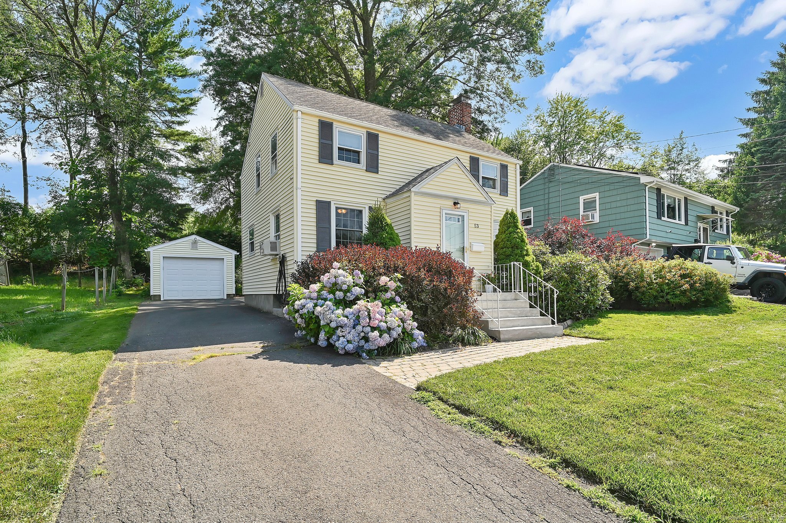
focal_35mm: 16
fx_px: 349
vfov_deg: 73.7
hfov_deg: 96.8
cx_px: 393
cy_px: 262
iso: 200
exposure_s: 1/250
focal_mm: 16
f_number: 8
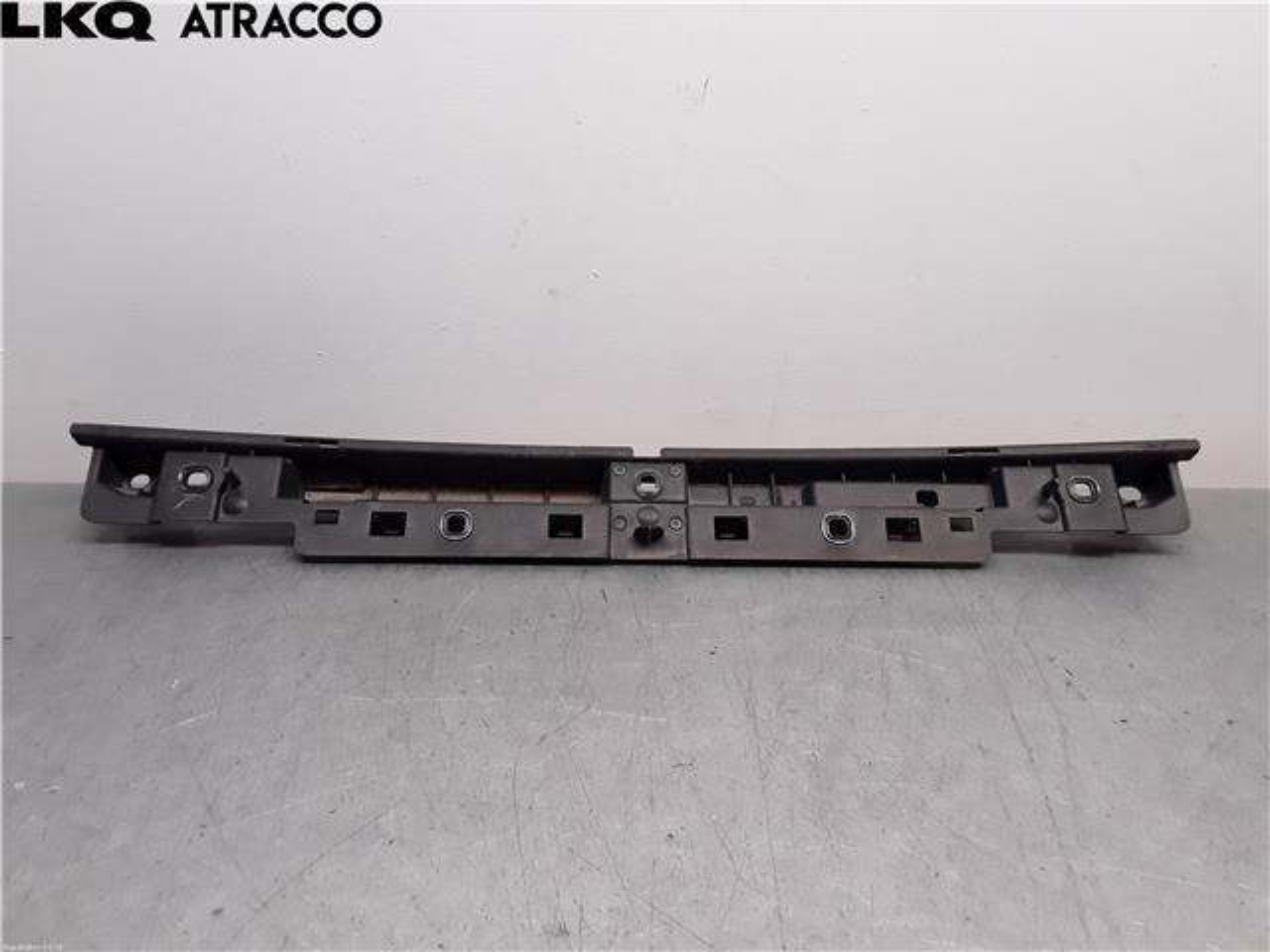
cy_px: 476
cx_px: 635
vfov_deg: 49.7
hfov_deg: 63.4
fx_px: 1027
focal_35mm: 28
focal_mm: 2.91
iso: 100
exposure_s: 1/148
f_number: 1.9
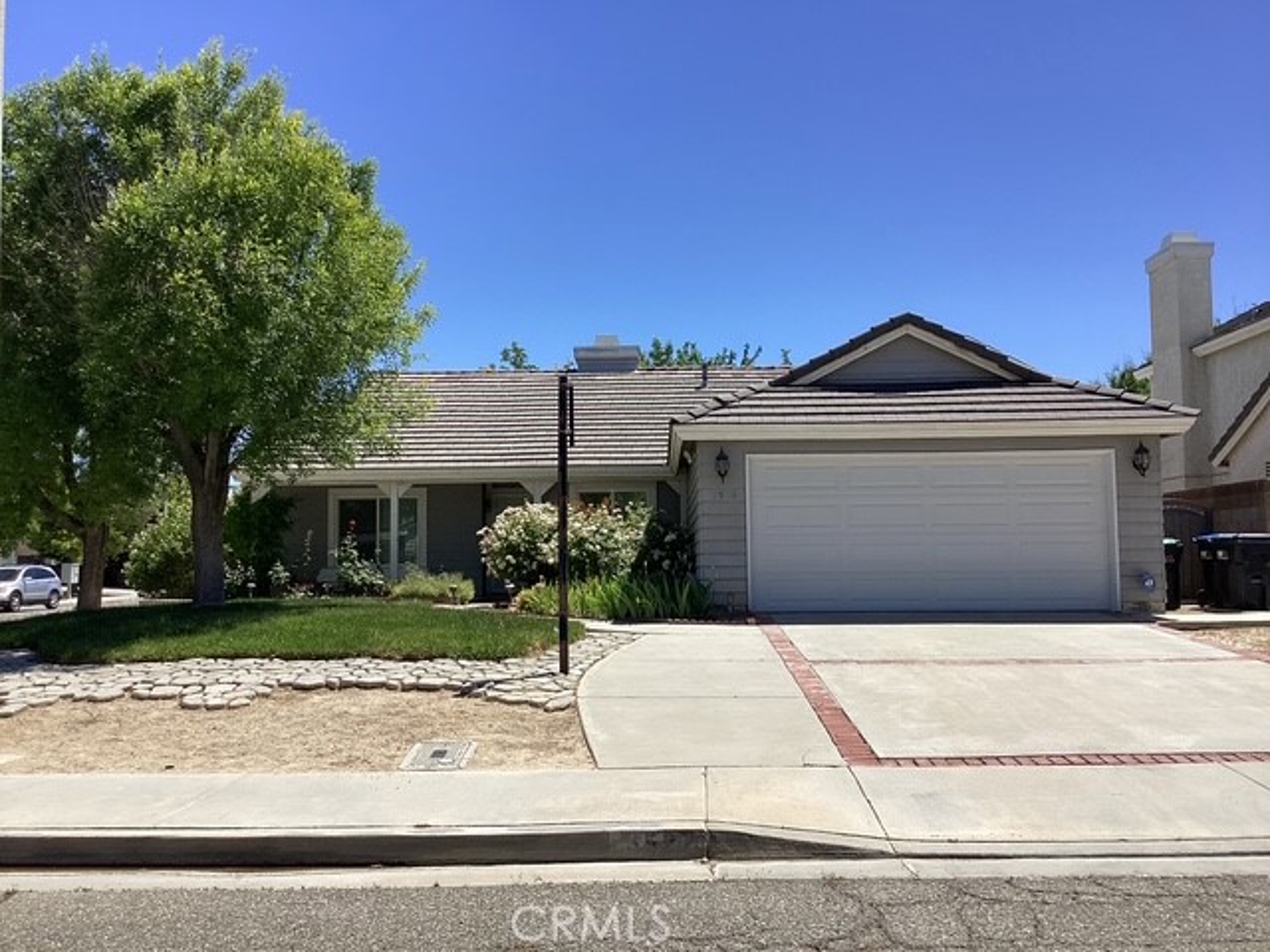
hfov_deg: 58.4
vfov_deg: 45.4
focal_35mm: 31
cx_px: 635
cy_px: 476
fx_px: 1137
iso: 25
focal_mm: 3.3
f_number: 2.4
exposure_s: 1/1852
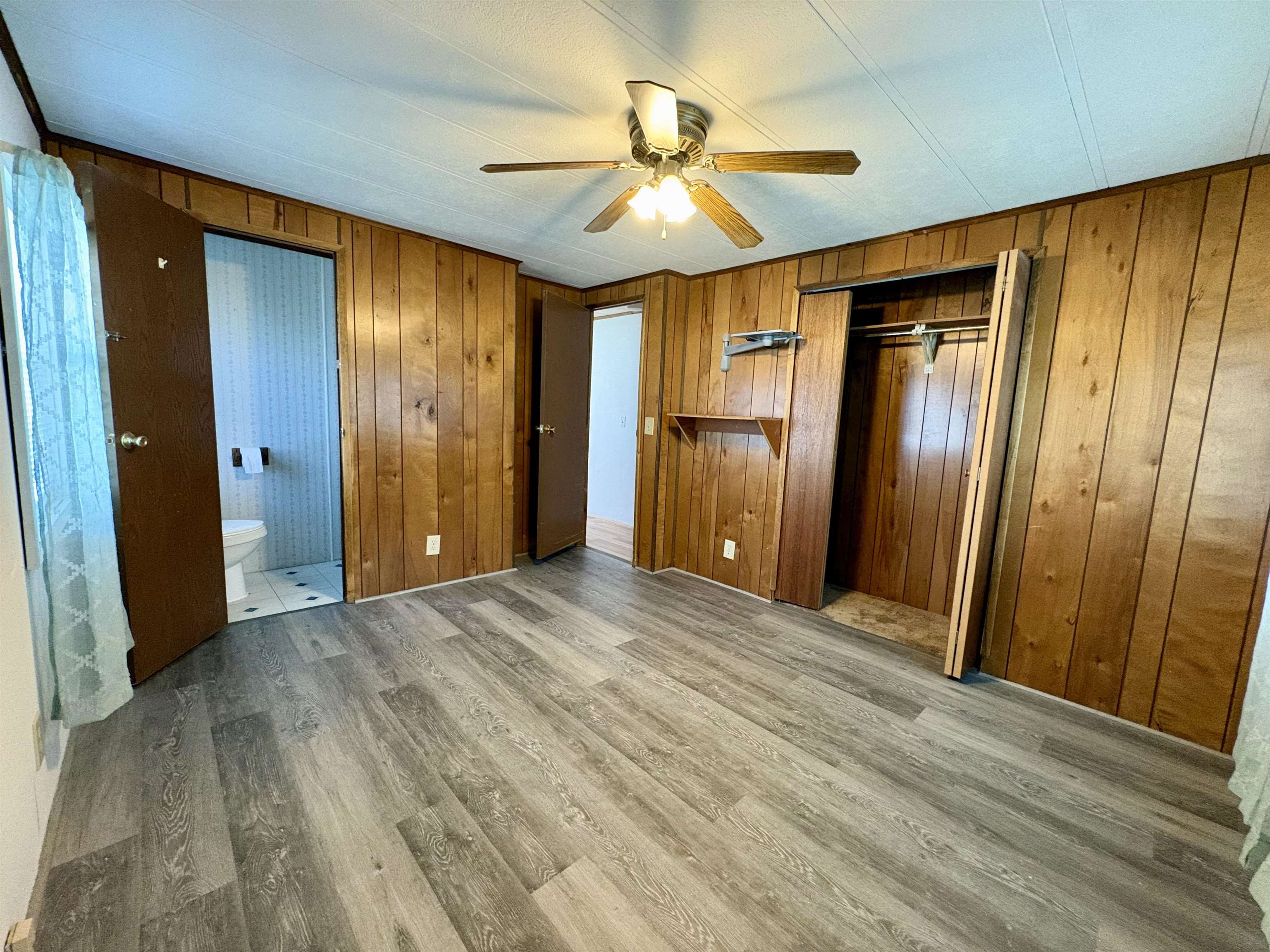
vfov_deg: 85.7
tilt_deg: -6.2
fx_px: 514
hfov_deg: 102.1
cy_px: 476
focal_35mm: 14
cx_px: 635
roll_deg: -2.1
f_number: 2.2
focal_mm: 2.22
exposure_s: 1/60
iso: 500
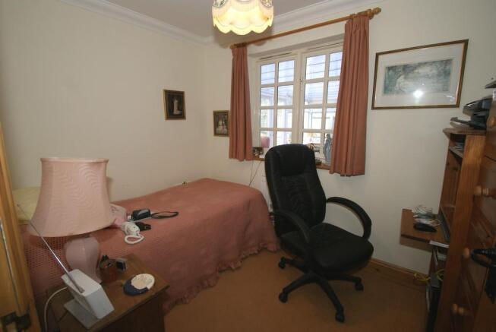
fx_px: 207
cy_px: 166
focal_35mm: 15
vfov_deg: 77.5
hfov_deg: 100.3
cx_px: 248
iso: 400
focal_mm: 10
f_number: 5.6
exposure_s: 1/60
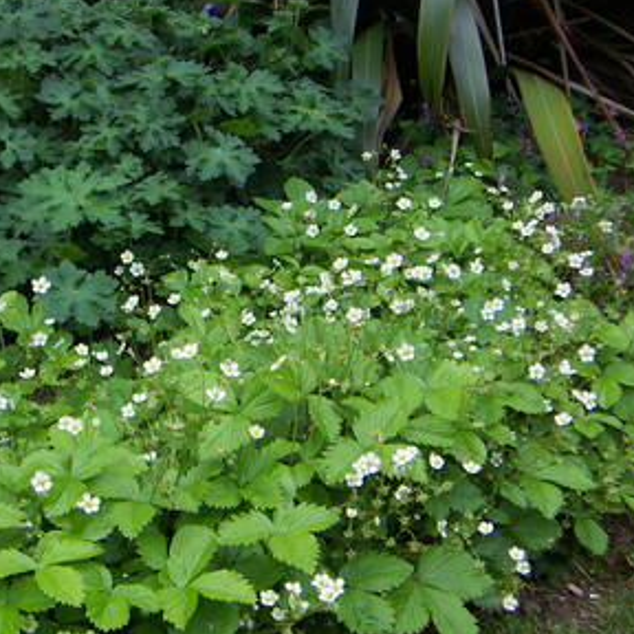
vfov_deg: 29.5
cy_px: 302
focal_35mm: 58
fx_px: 1202
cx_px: 194
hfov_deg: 29.3
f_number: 2.8
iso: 50
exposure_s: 1/250
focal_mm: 5.6
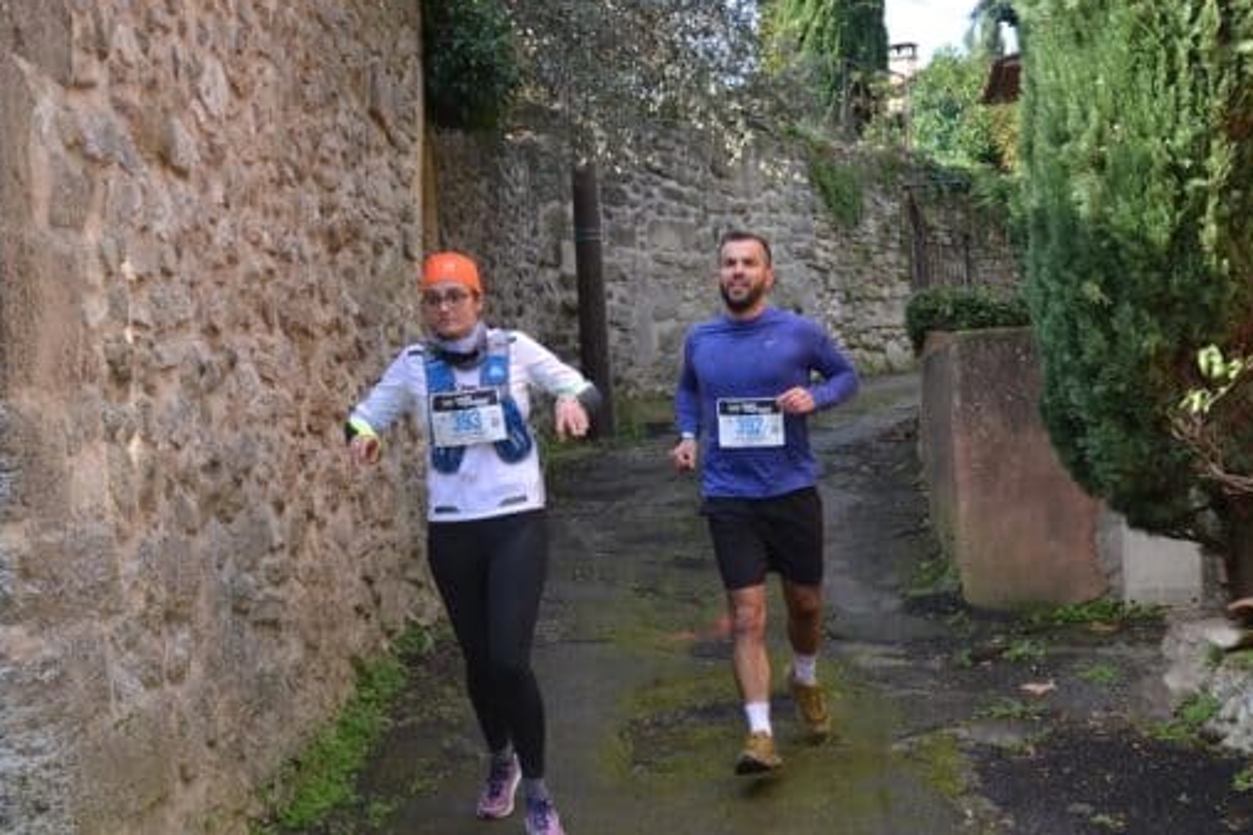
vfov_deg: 23.9
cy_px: 482
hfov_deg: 35.2
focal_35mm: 57
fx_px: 1975
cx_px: 615
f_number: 3.8
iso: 400
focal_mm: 25
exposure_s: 1/500
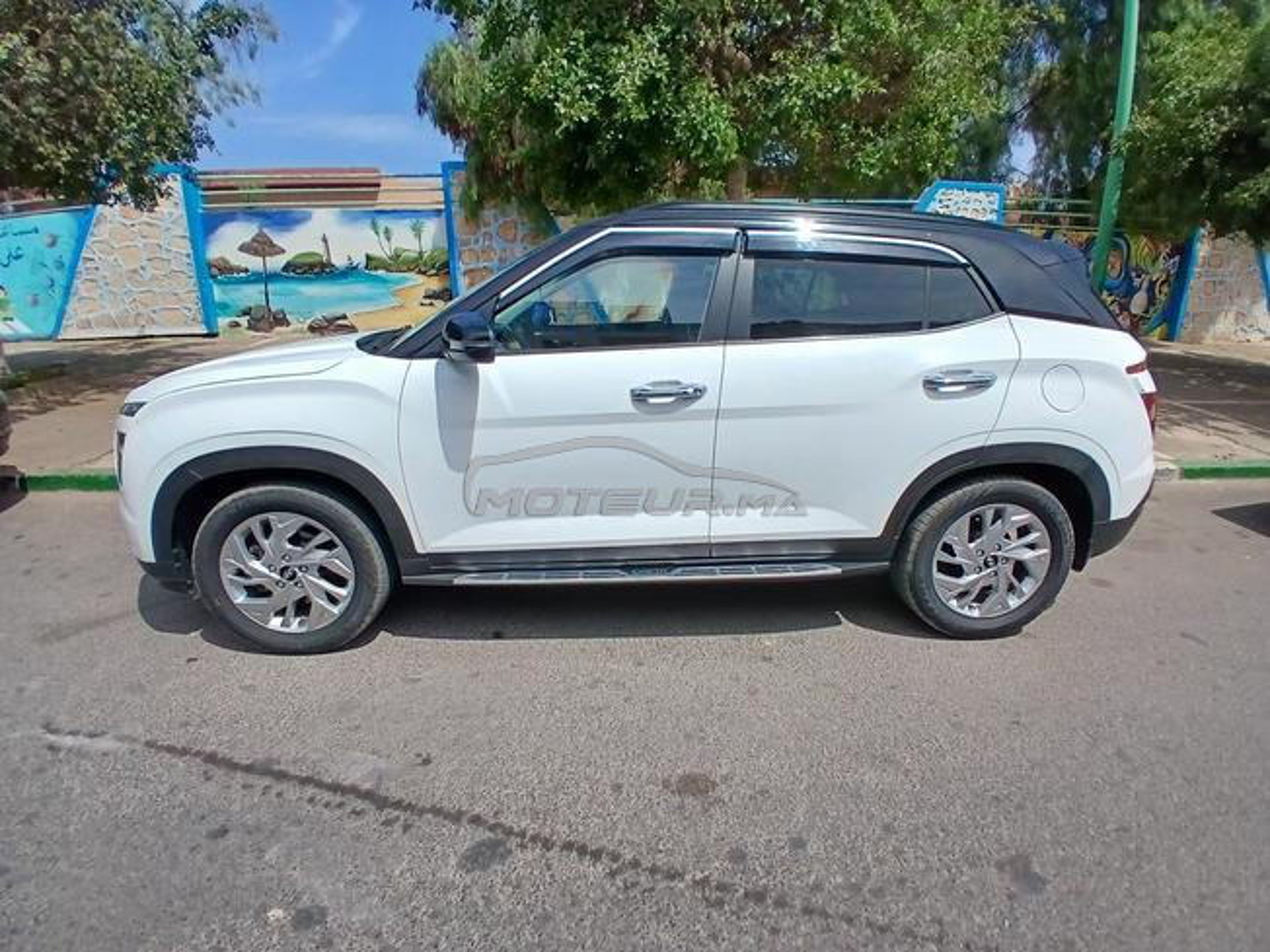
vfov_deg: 74.7
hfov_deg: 91.0
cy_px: 476
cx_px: 635
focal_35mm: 17
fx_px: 624
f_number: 2.2
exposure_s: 1/1873
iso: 50
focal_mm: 1.4
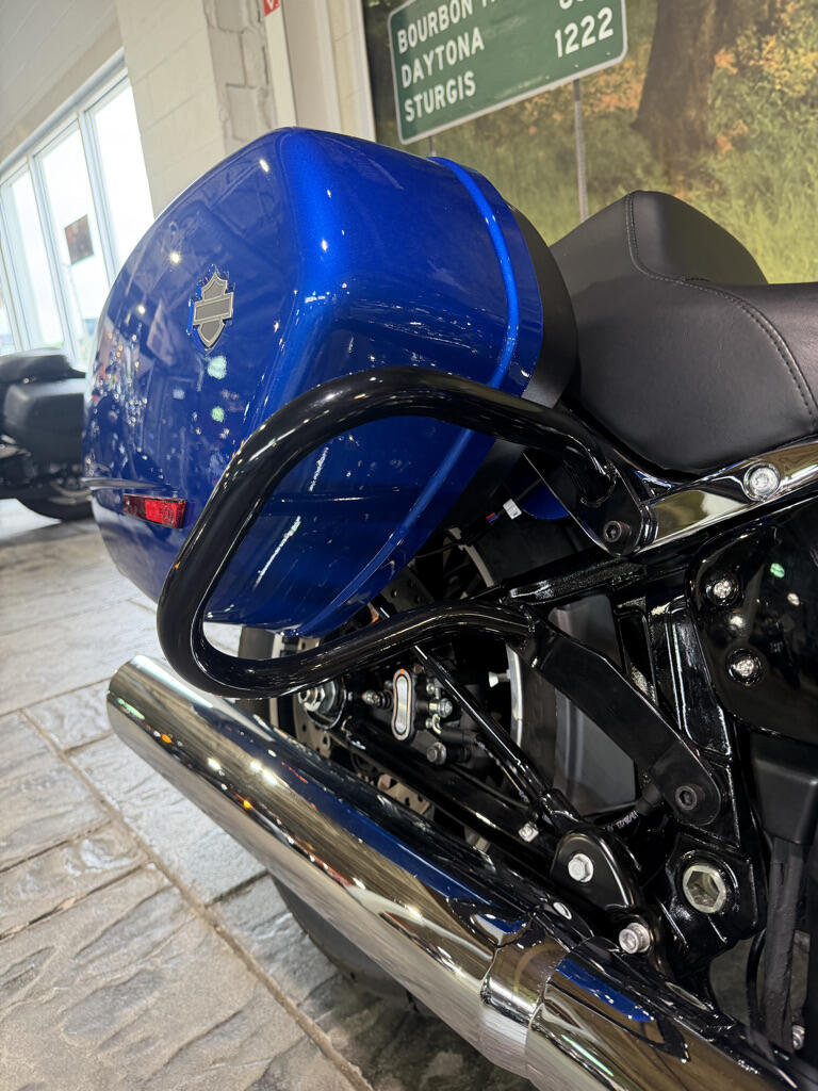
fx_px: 756
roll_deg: +4.8
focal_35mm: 24
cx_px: 409
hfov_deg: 56.8
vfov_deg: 71.6
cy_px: 546
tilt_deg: -14.7
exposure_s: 1/60
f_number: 1.78
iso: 250
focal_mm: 6.76
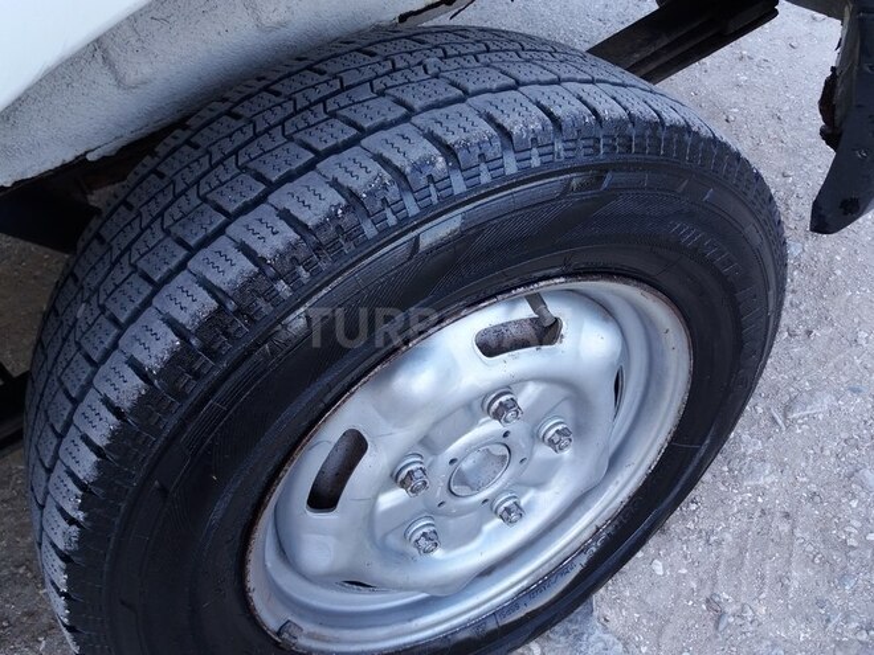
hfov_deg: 63.4
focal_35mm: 28
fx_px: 707
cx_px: 437
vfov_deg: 49.7
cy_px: 328
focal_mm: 3.7
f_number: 1.9
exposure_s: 1/105
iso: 64
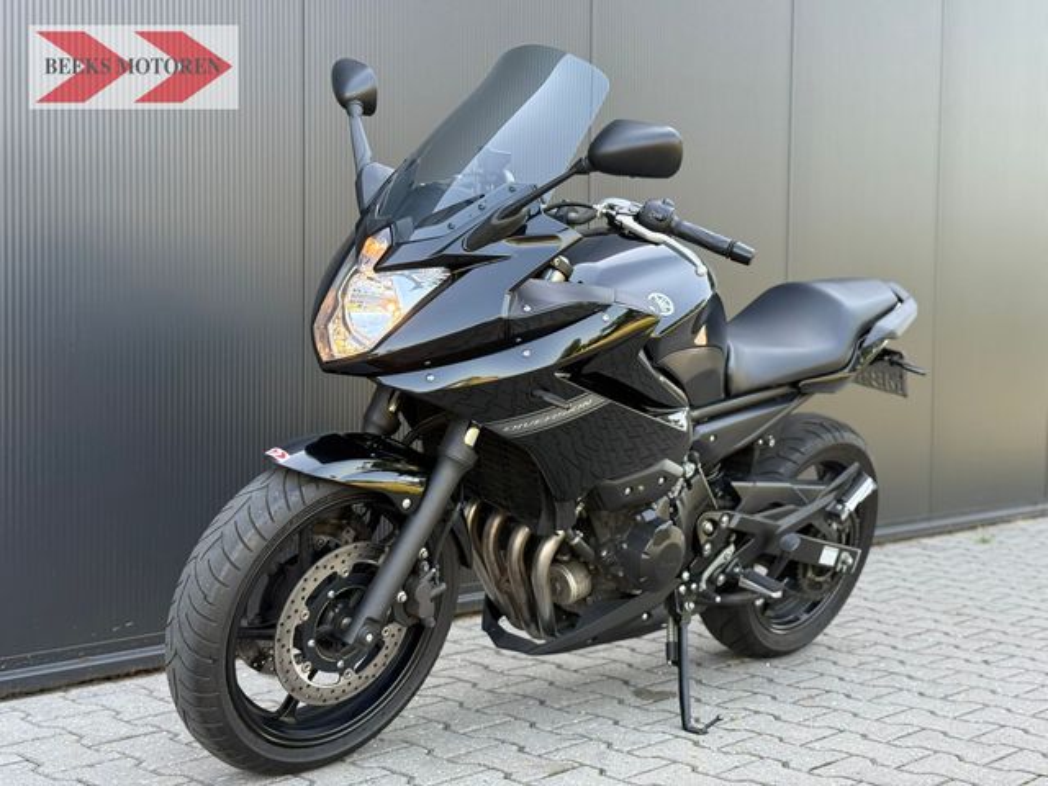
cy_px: 393
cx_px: 524
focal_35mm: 48
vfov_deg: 30.3
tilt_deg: -1.9
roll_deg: -0.7
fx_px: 1453
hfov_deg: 39.7
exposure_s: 1/276
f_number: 1.78
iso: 100
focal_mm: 6.76
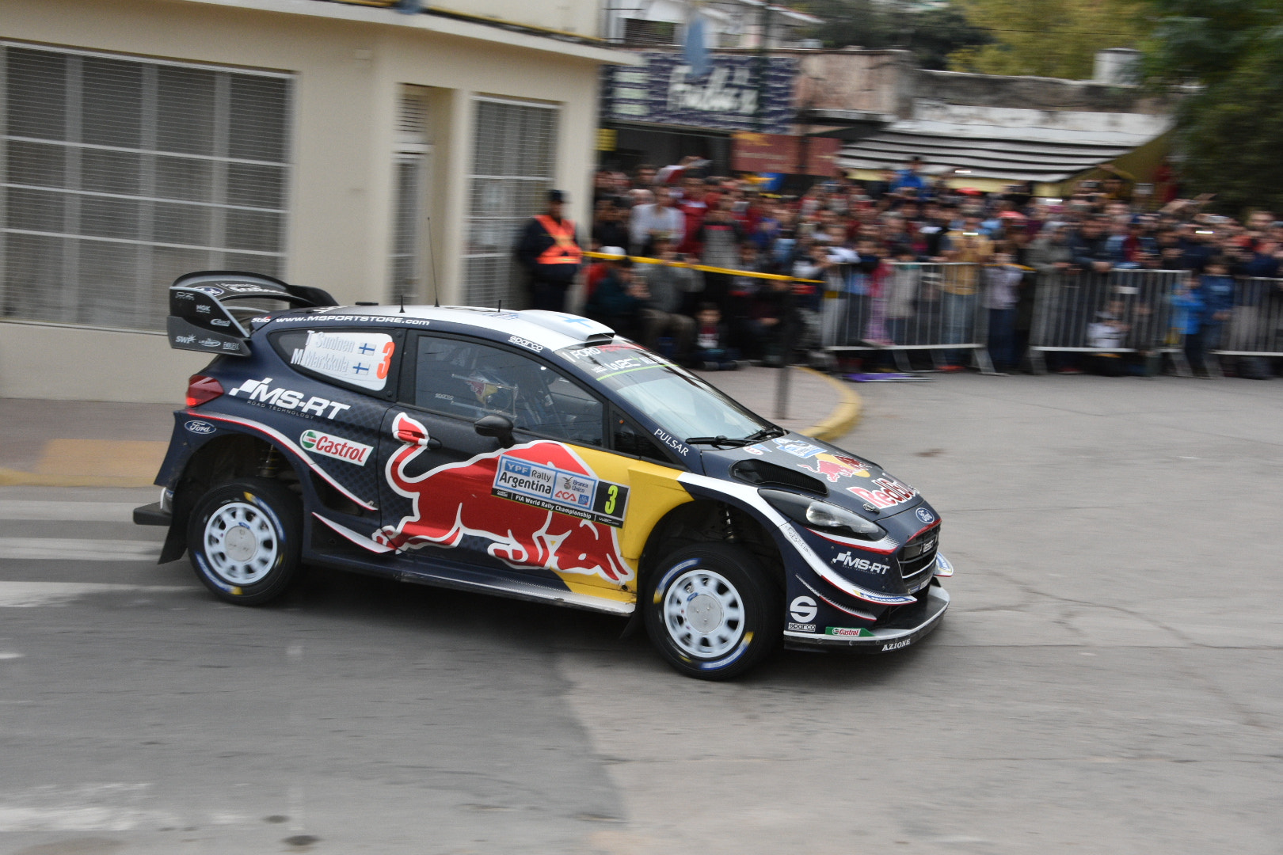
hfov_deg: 35.1
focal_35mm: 57
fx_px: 2031
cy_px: 428
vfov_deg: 23.8
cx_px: 642
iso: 1000
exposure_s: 1/250
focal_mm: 38
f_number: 8
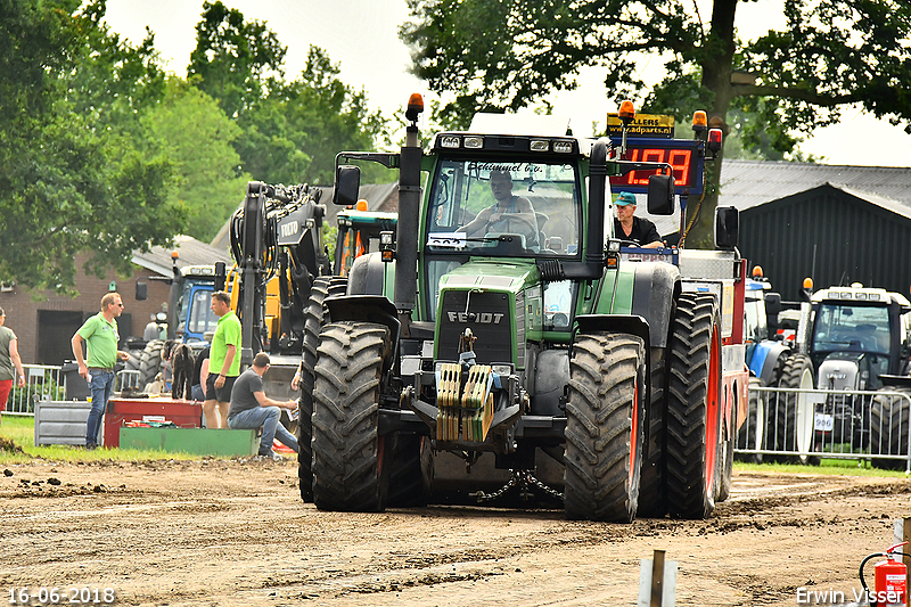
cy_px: 304
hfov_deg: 5.5
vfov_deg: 3.7
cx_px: 456
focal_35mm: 375
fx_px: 9487
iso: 500
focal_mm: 250
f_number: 9
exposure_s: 1/800
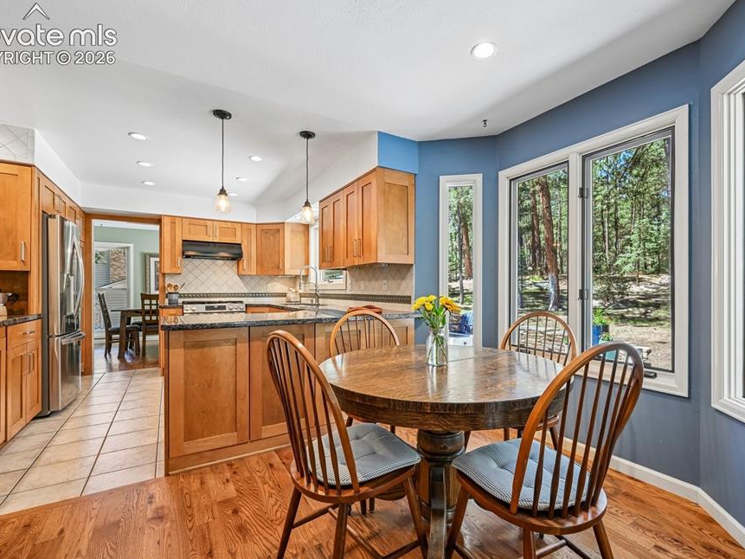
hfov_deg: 94.4
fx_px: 344
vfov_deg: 78.1
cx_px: 391
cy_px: 283
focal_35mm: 16
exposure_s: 1/13
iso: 400
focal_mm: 14
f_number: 10
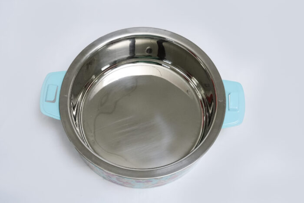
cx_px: 152
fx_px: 456
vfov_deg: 25.1
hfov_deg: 36.8
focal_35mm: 54
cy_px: 102
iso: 6400
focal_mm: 54
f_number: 16
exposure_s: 1/160
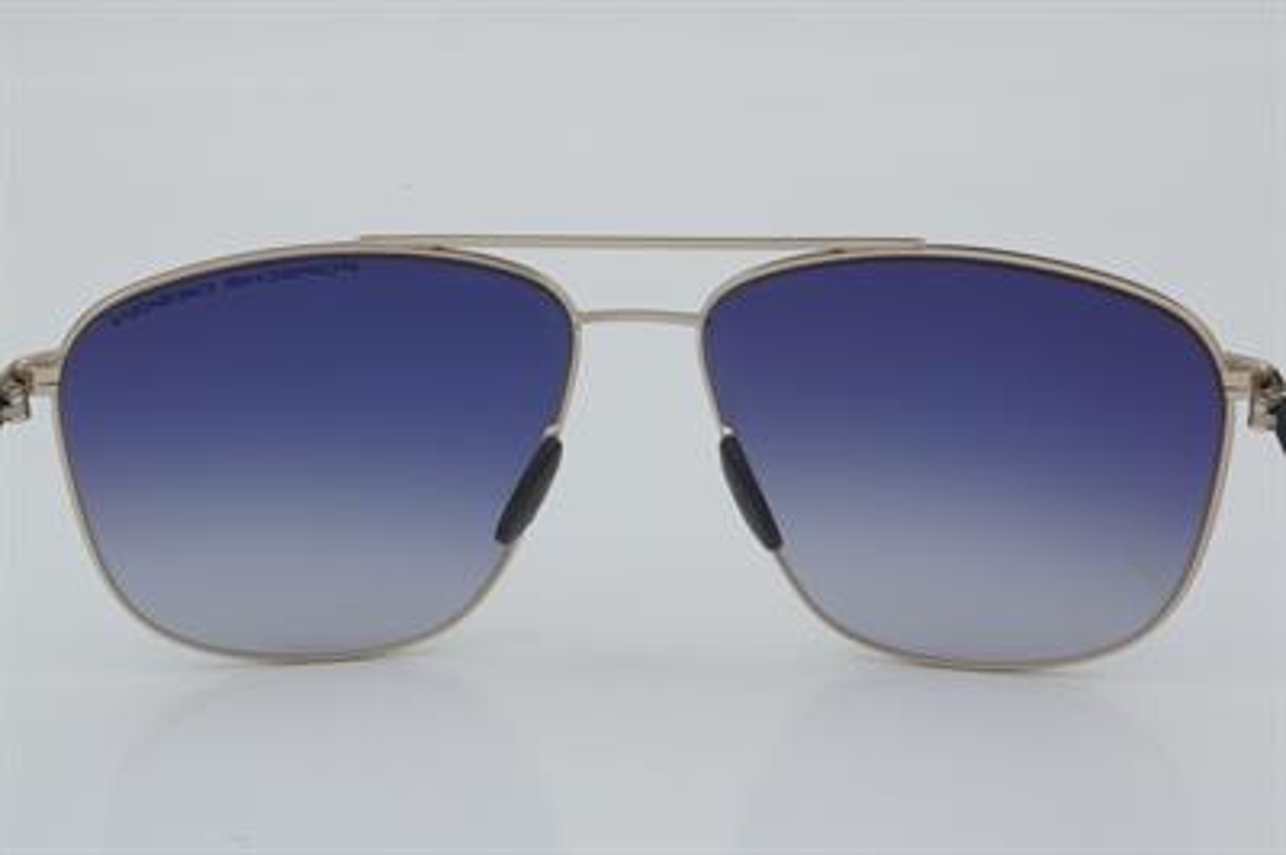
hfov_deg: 24.6
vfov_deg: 16.5
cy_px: 428
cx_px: 643
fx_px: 2945
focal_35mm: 82
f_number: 32
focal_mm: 55
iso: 100
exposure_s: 1/3
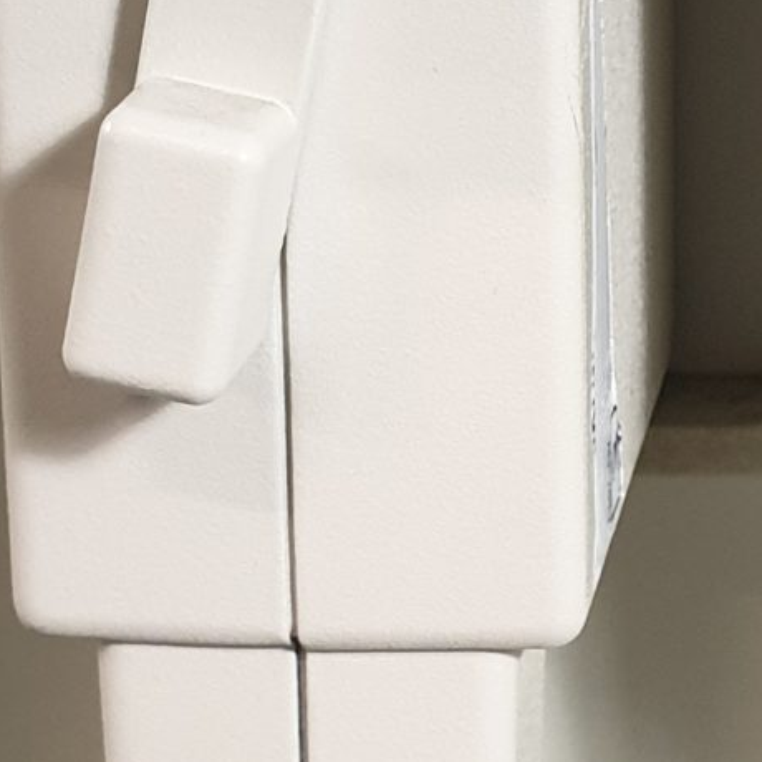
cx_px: 896
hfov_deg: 13.3
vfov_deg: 13.6
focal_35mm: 128
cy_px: 176
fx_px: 3188
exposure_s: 1/25
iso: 250
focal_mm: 4.3
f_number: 2.4
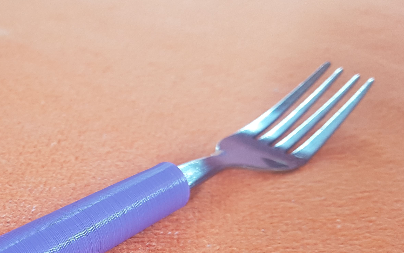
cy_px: 251
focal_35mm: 47
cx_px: 66
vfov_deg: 26.1
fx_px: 518
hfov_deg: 40.4
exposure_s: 1/50
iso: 125
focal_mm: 4.2
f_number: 1.7
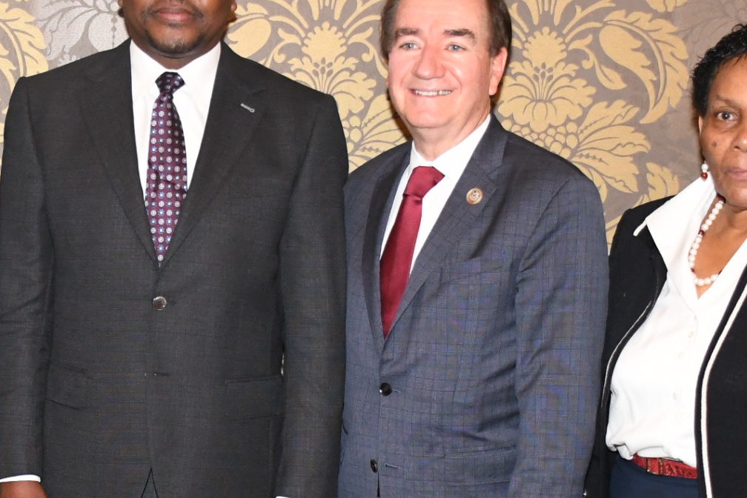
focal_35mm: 99
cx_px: 118
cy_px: 416
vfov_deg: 13.7
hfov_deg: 20.3
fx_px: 2054
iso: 2500
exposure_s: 1/100
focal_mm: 26
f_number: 6.3
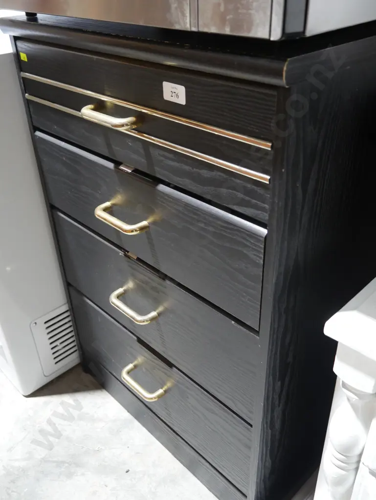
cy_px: 250
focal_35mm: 32
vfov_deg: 56.8
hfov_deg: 44.2
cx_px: 188
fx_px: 463
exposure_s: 1/60
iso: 1600
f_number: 3.6
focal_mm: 16
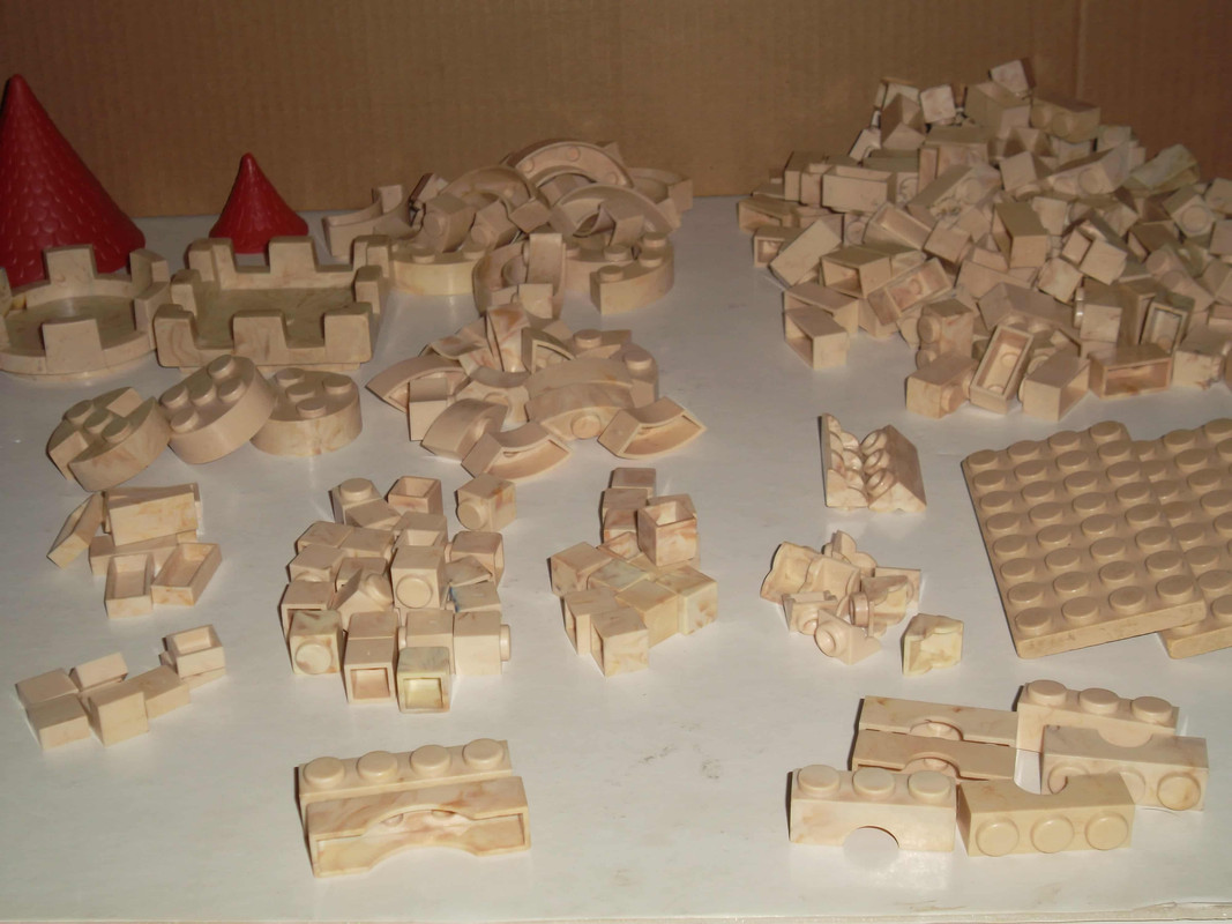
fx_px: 1850
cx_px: 616
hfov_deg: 36.8
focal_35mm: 52
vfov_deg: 28.0
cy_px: 462
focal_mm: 9.3
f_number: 5
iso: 100
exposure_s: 1/58
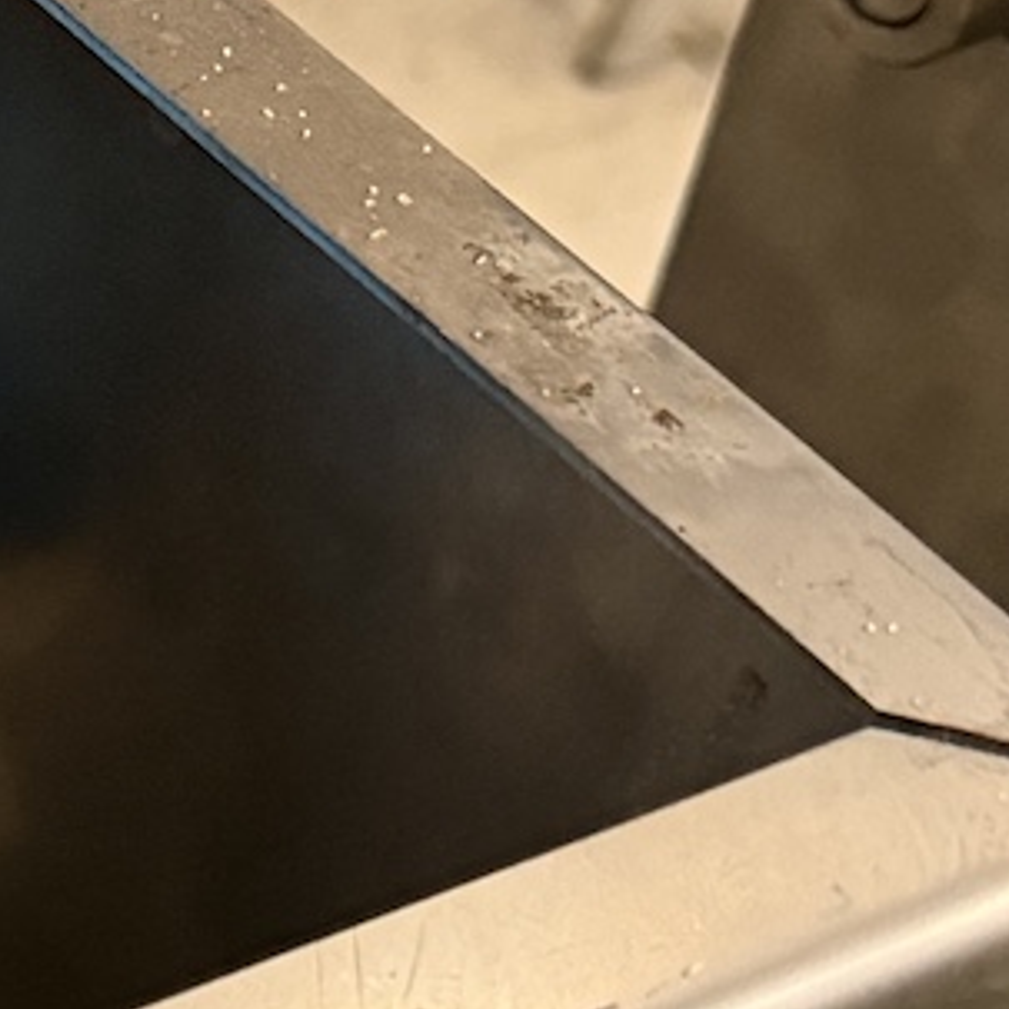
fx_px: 4617
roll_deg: -1.8
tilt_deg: -41.9
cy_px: 423
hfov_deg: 11.0
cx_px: -1185
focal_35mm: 140
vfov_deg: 12.5
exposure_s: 1/33
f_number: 1.78
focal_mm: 6.76
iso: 800
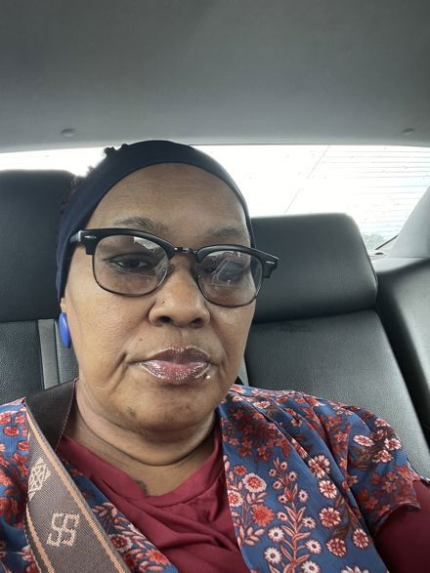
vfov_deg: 60.0
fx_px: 497
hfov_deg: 46.8
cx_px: 215
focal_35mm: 30
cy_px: 286
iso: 125
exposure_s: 1/60
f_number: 2.2
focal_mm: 2.71
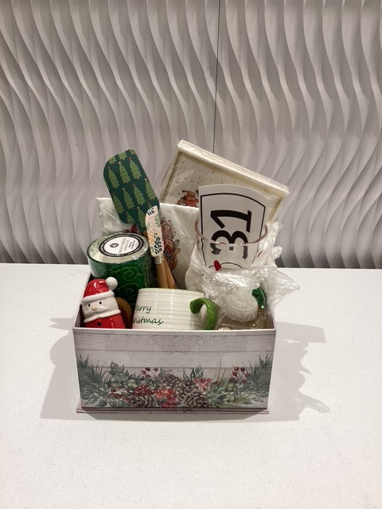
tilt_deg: -28.1
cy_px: 254
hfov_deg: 45.4
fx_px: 456
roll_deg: +0.3
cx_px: 191
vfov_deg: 58.4
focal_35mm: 31
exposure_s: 1/60
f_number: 2.4
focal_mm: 3.3
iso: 100
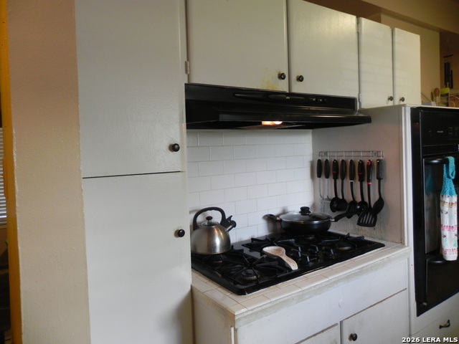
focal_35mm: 26
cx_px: 230
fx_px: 345
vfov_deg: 53.1
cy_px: 172
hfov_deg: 67.3
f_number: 2.8
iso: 307
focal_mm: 4.6
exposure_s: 1/30
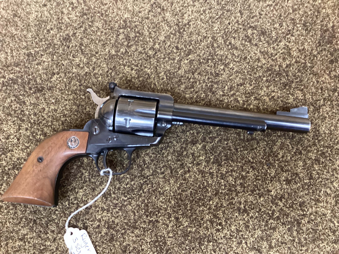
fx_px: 304
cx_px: 170
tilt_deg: -70.4
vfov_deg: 45.4
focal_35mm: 31
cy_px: 127
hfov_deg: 58.4
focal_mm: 3.3
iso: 500
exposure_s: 1/30
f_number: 2.4
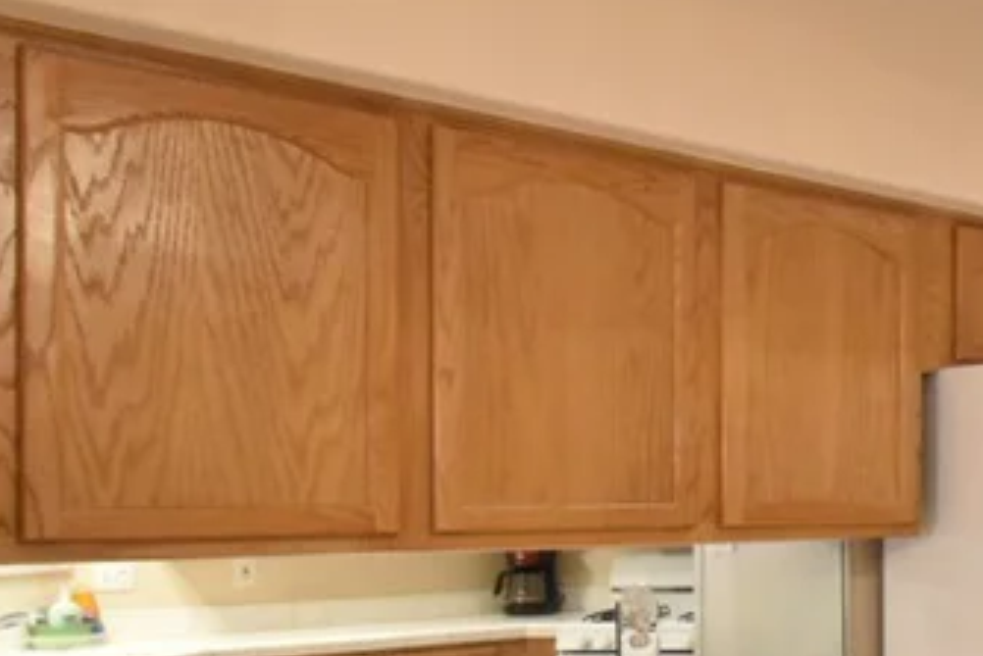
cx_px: 1198
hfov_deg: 33.9
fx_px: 1257
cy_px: 493
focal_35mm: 46
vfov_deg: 28.8
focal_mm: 10
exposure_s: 1/4
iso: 4000
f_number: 18
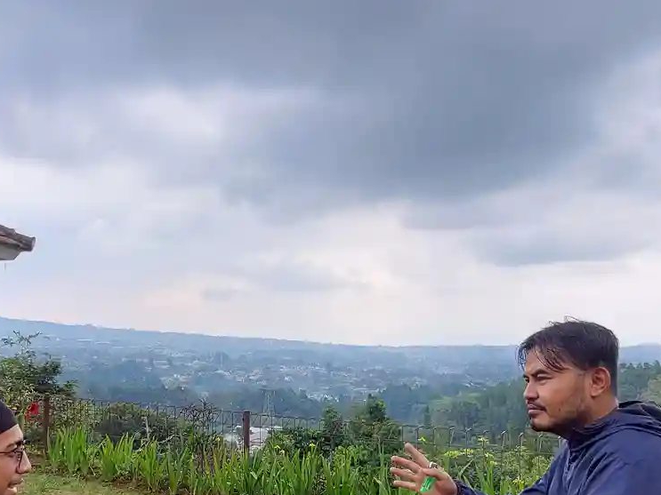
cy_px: 363
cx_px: 273
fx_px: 535
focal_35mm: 28
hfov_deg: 63.0
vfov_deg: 48.1
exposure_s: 1/154
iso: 50
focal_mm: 1.74
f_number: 2.2
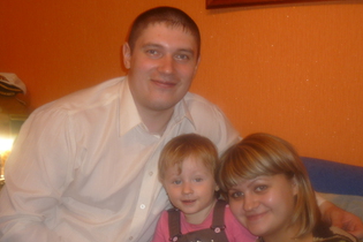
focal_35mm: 49
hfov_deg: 40.3
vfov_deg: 27.4
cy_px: 159
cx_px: 167
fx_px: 494
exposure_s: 1/30
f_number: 2.8
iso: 100
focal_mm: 5.5
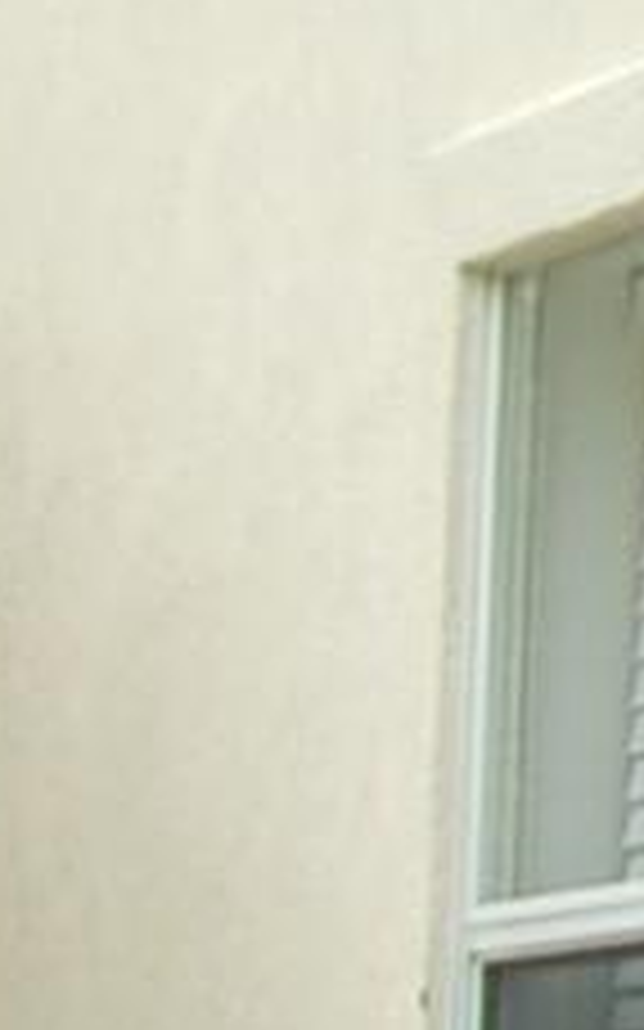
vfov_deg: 7.7
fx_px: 7615
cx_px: 4368
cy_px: -333
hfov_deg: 3.8
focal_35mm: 271
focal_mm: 18
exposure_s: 1/125
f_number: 5.6
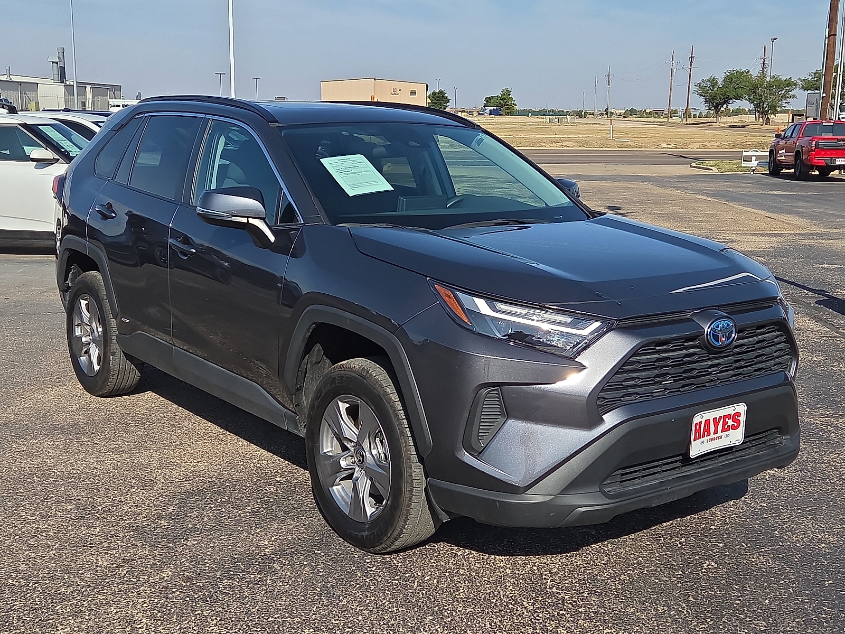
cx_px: 422
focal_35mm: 42
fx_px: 1025
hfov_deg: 44.8
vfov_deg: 34.3
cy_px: 317
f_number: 1.8
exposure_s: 1/2000
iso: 25
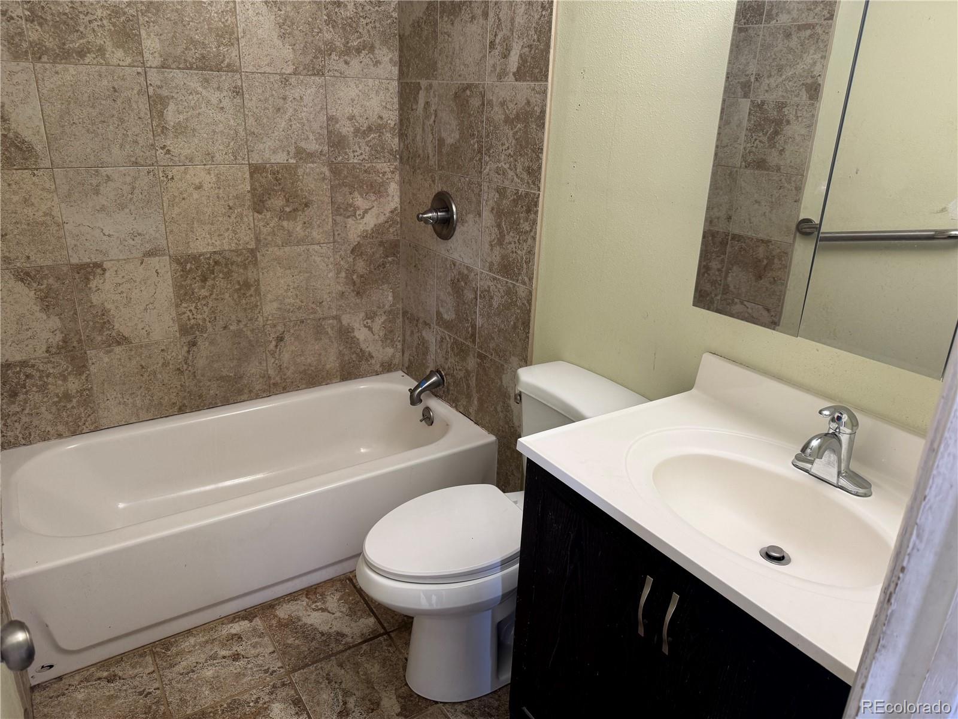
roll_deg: -1.9
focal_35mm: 24
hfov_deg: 71.6
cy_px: 360
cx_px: 479
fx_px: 664
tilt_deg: -21.9
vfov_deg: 56.8
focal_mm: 6.76
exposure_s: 1/60
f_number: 1.78
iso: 160
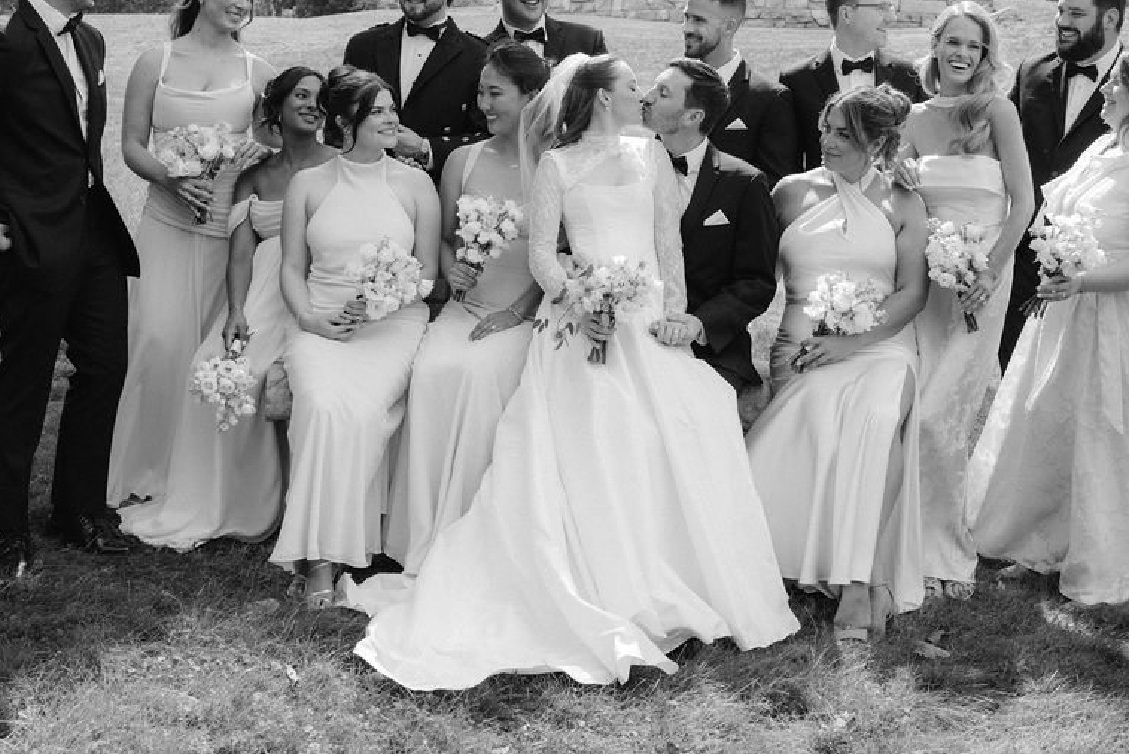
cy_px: 257
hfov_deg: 37.5
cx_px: 600
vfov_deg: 25.4
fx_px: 1663
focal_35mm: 53
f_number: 7.1
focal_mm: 35
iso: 200
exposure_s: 1/200
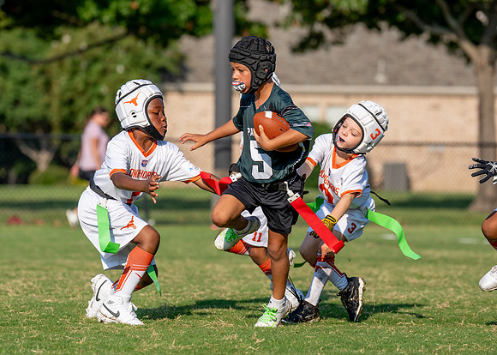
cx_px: 240
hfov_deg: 10.8
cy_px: 176
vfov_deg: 7.7
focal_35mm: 186
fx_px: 2628
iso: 200
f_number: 2.8
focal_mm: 119
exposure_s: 1/4000
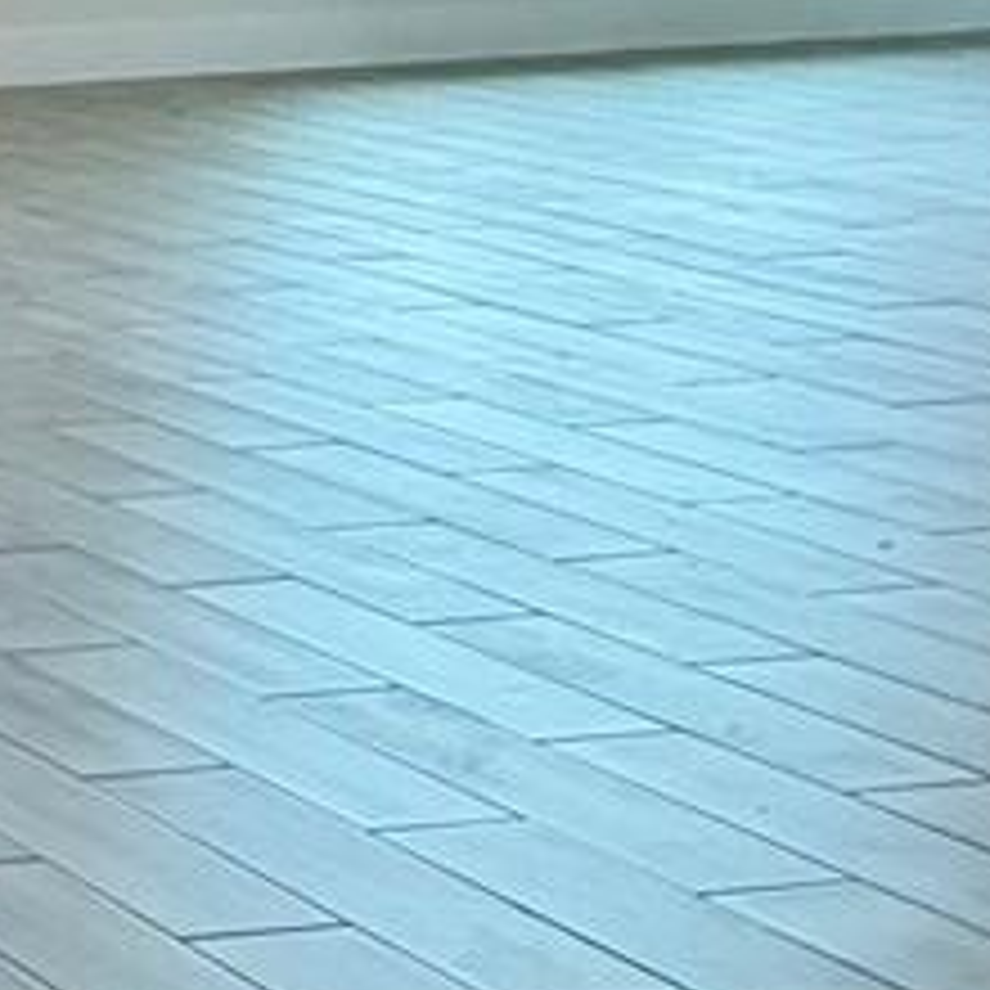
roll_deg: +1.9
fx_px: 2912
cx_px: -1714
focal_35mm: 90
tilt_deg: -7.0
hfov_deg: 12.4
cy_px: 14
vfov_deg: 18.8
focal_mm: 2.22
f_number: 2.2
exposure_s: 1/120
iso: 125
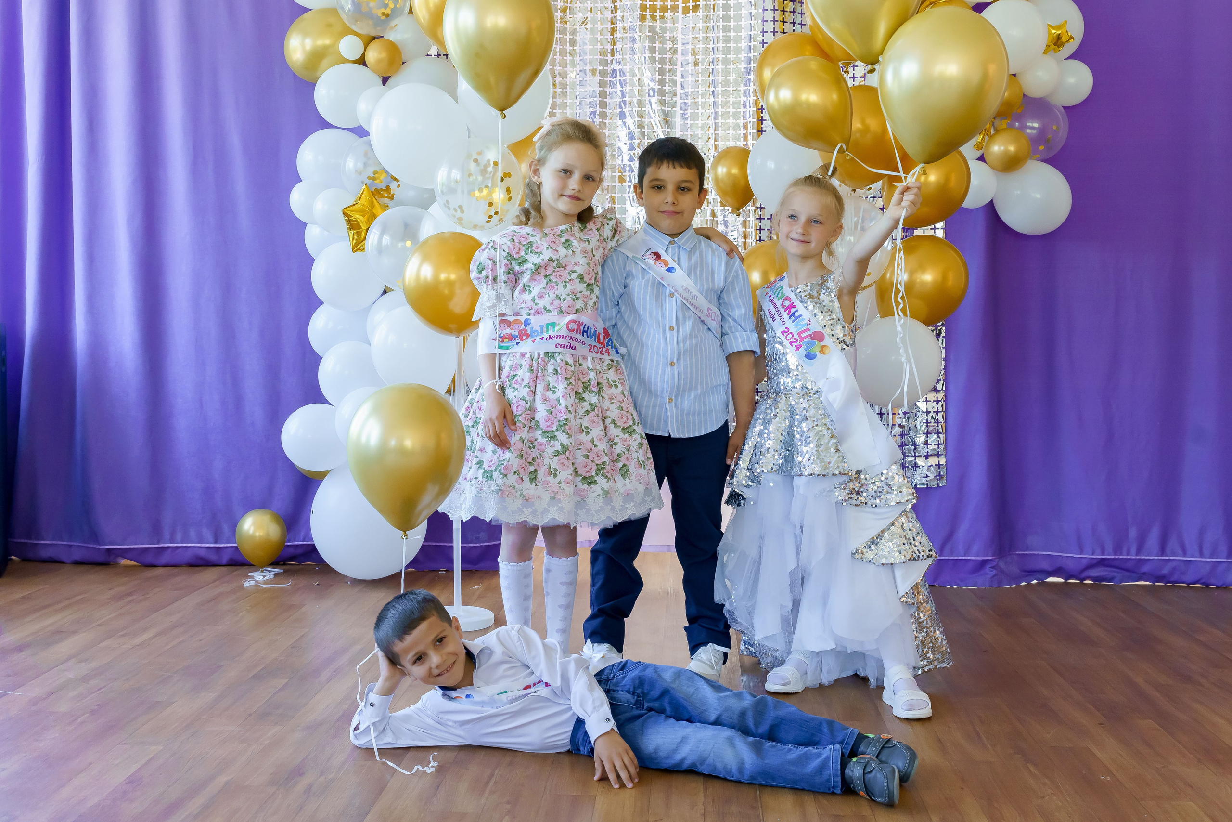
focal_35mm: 36
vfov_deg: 36.9
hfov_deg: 53.2
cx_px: 628
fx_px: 1231
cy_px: 408
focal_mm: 35
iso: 3200
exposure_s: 1/160
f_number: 5.6
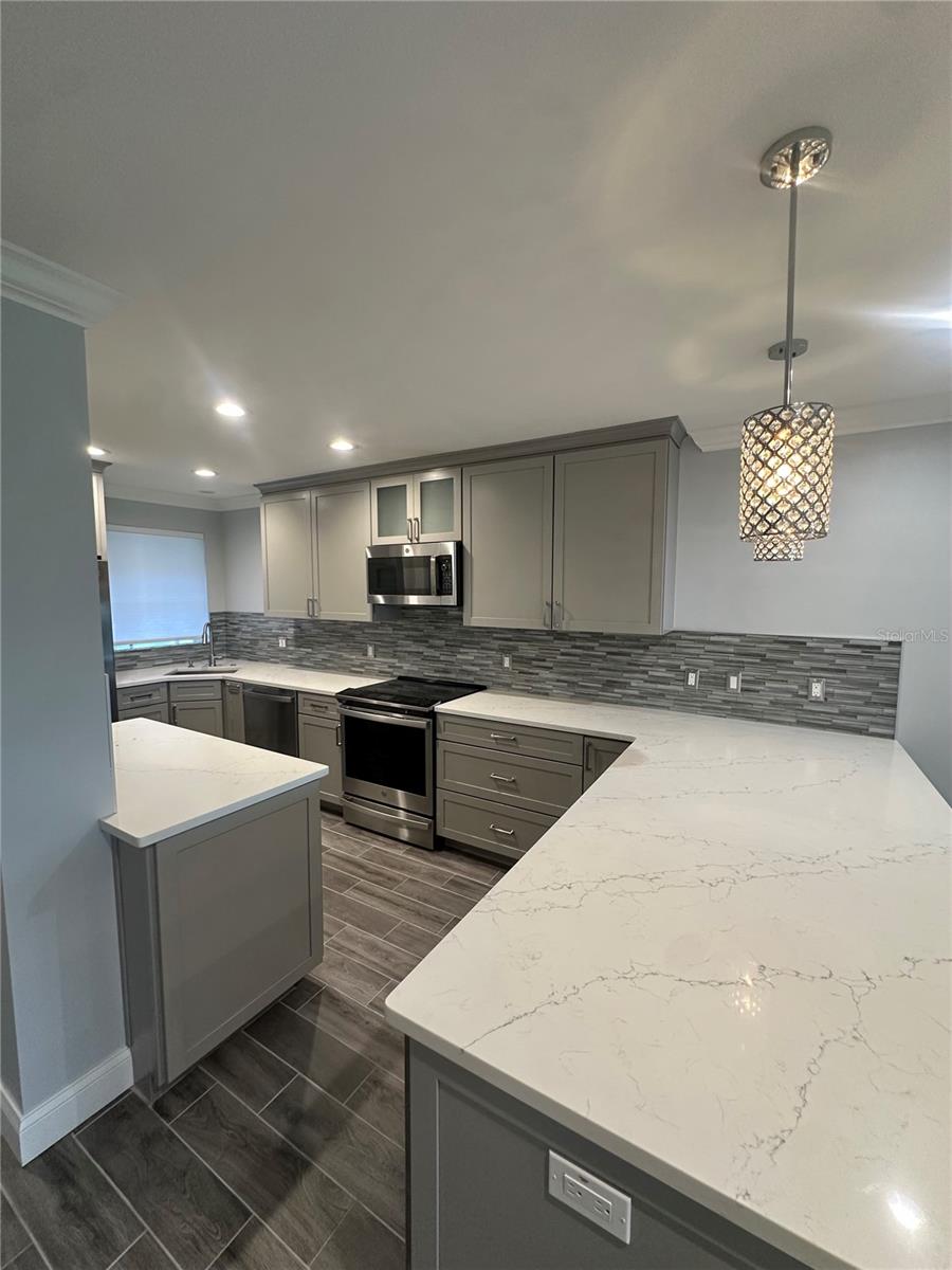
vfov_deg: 102.1
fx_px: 513
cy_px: 635
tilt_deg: -4.4
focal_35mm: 14
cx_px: 476
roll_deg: -0.7
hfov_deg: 85.7
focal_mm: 2.22
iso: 200
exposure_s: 1/60
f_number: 2.2
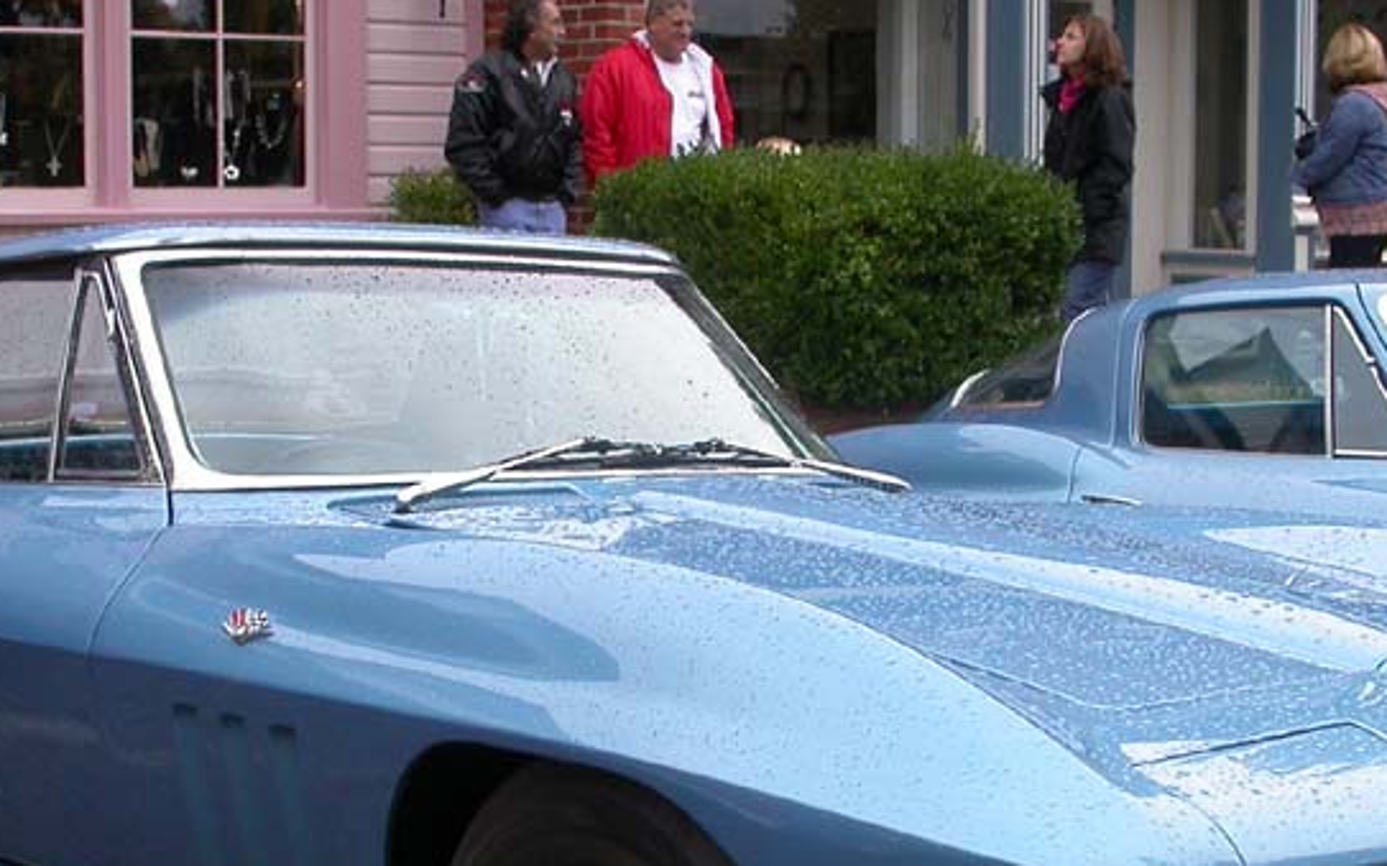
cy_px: 646
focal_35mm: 76
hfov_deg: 27.1
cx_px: 759
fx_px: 2872
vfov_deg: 17.1
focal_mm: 7.85
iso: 100
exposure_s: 1/132
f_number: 5.3
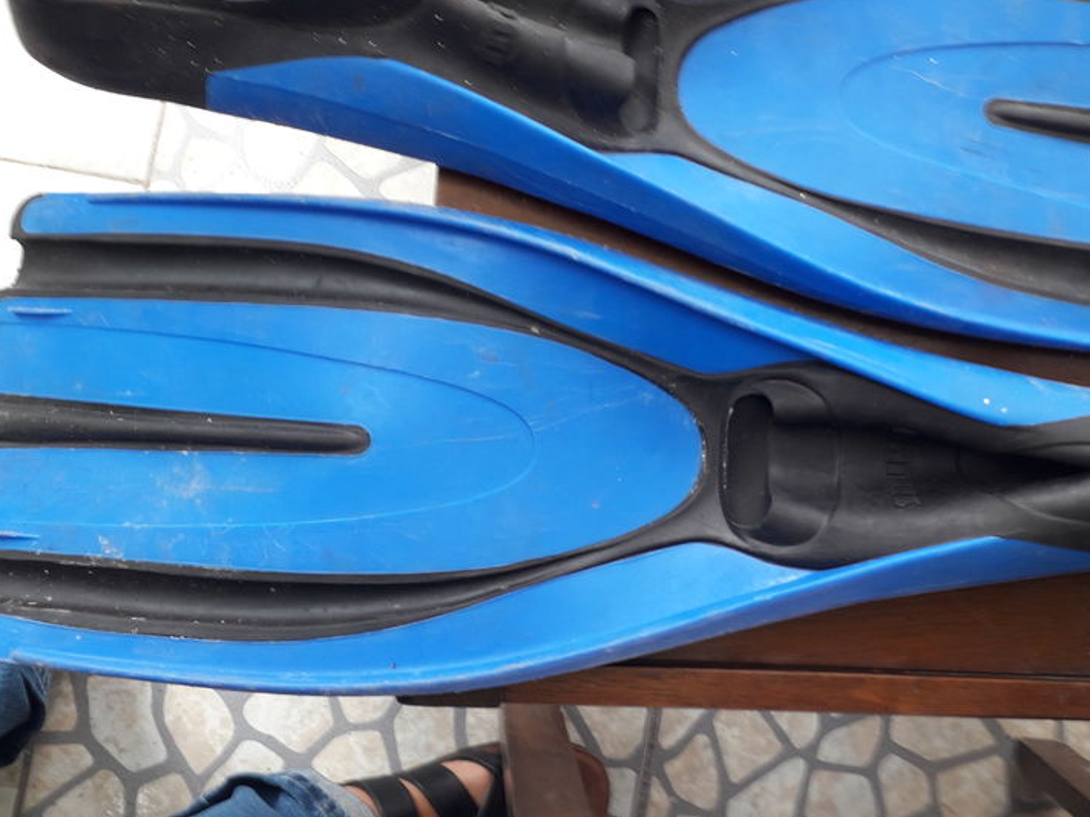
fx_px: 1196
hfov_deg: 48.4
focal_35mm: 38
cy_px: 311
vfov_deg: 37.5
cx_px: 696
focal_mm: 3.6
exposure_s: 1/40
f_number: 1.9
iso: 50
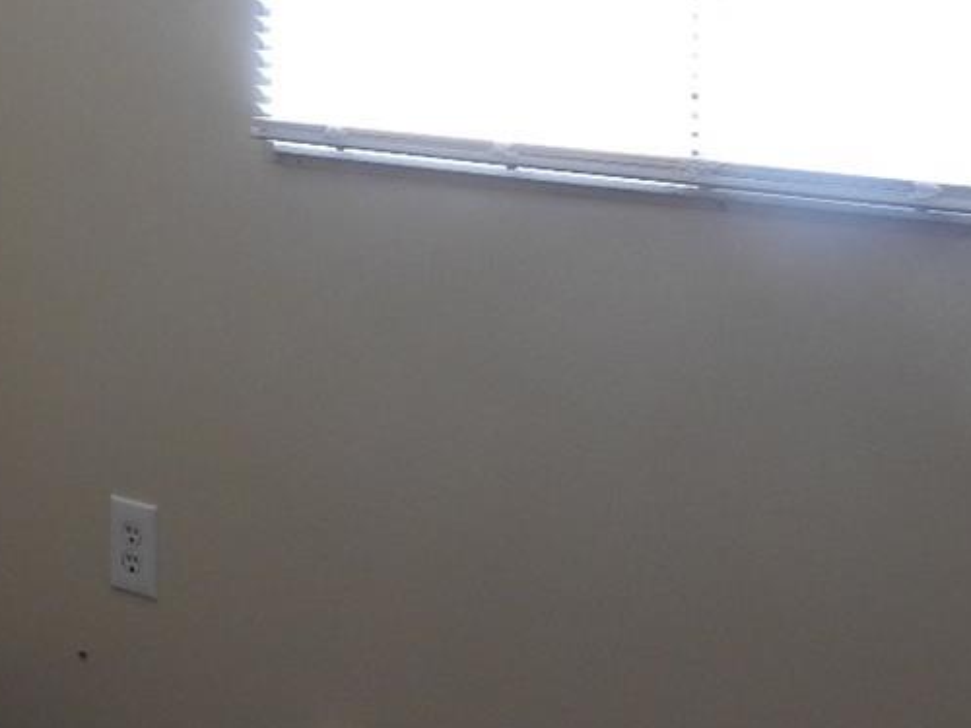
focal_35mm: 99
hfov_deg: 18.4
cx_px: -313
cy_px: 149
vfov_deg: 14.9
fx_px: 2777
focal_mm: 5.9
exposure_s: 1/30
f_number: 3.6
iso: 160
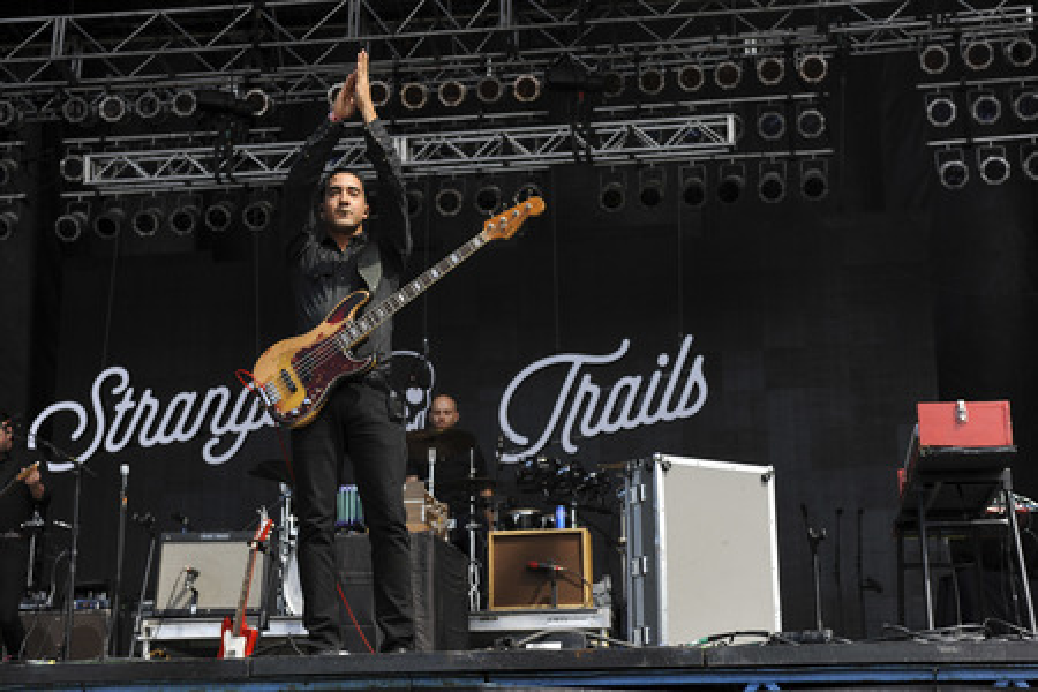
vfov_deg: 22.6
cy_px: 346
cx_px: 519
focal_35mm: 60
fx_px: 1730
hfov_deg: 33.4
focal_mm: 60
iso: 320
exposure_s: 1/640
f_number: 4.5
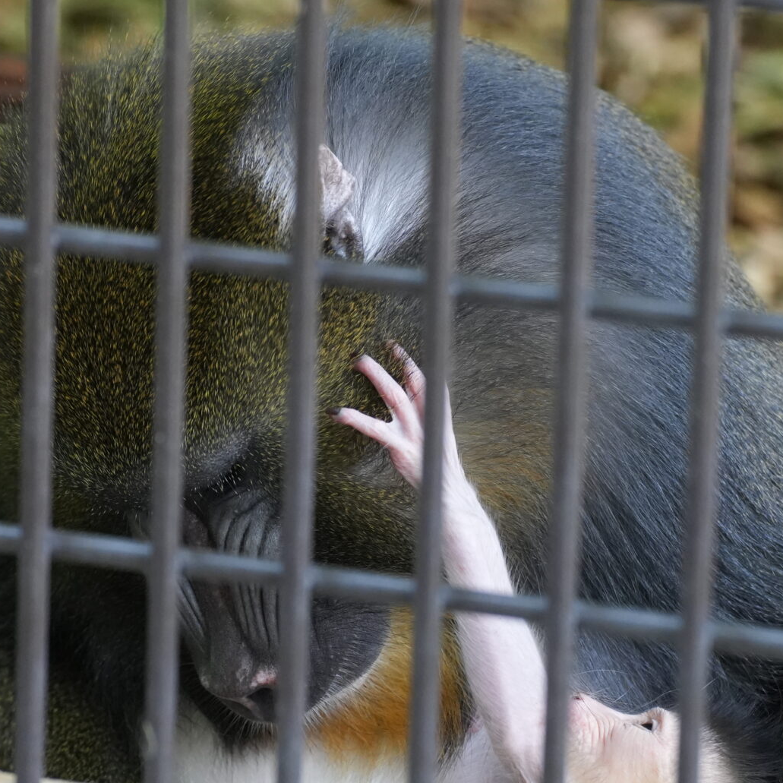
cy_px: 575
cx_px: 524
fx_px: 7293
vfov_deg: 6.1
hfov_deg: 6.1
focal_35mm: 285
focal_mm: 135
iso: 3200
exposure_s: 1/500
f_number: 5
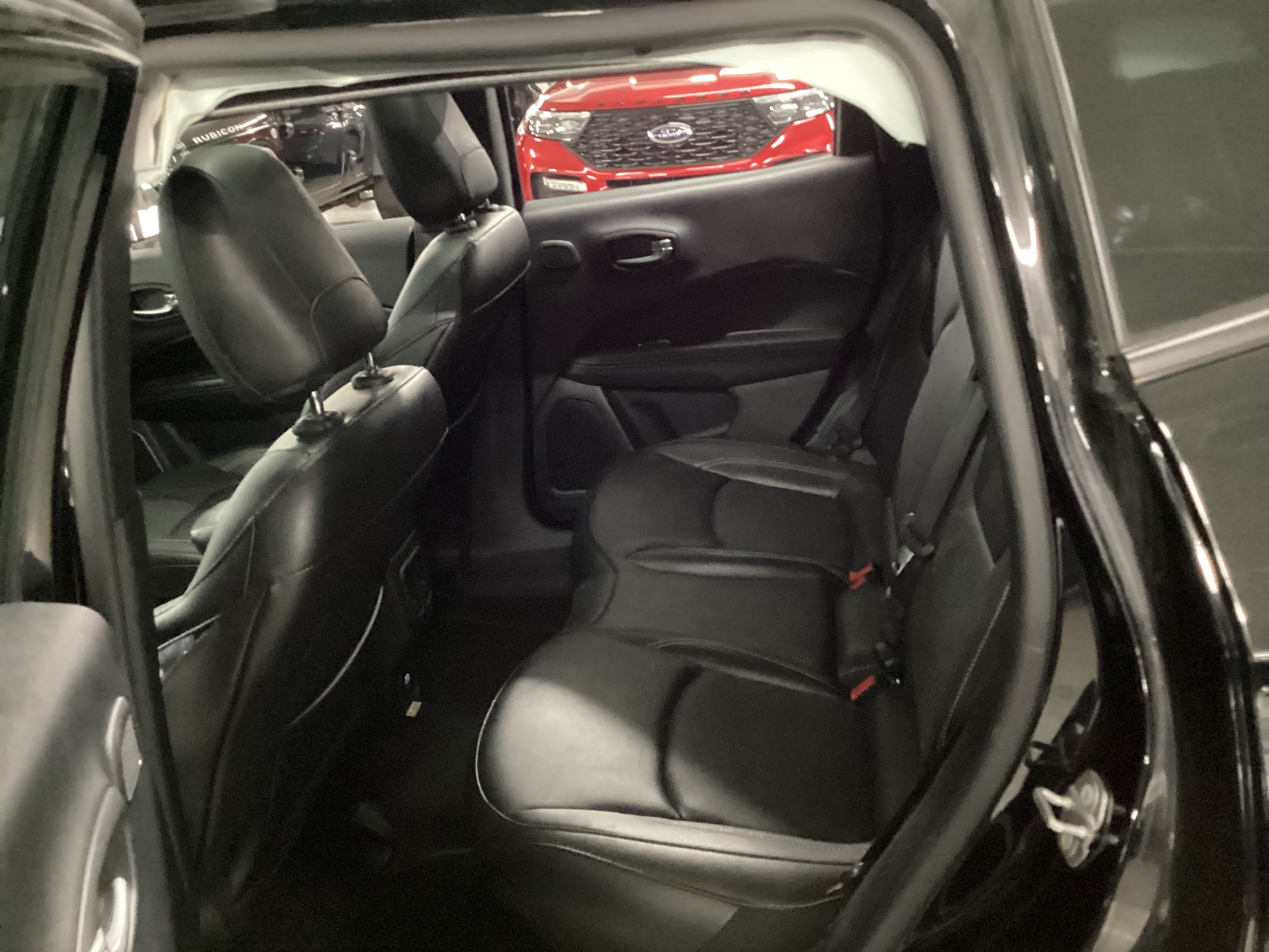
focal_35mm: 31
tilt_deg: -23.3
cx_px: 634
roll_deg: +5.5
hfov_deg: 58.4
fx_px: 1136
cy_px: 476
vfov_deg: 45.4
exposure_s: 1/17
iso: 800
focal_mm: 3.3
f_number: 2.4
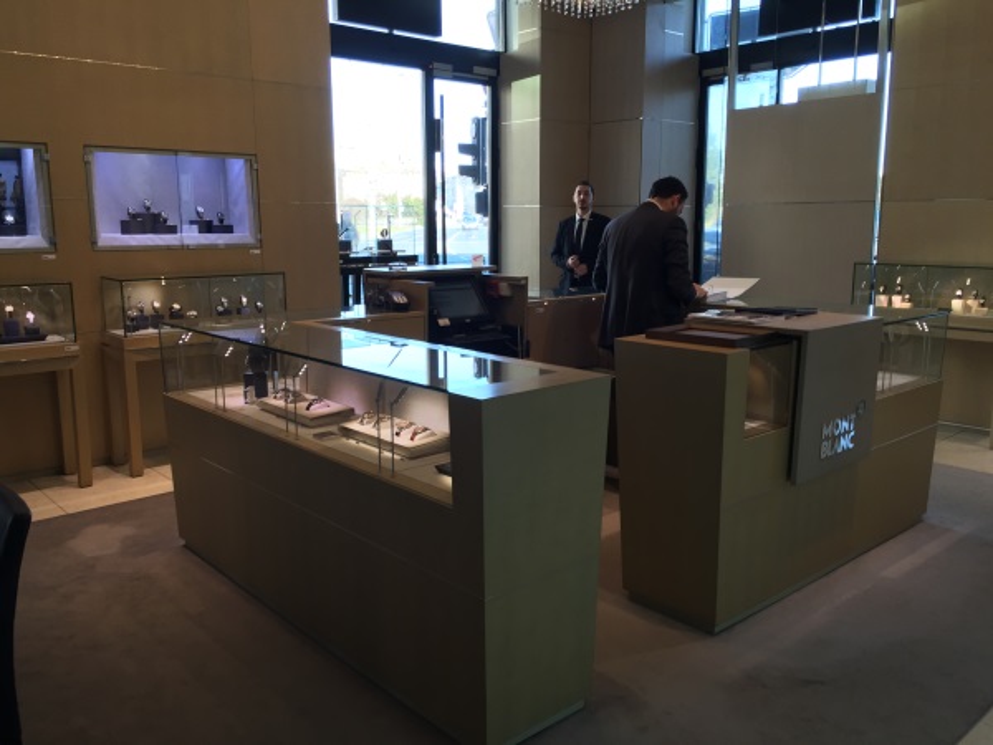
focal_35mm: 29
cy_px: 372
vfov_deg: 48.2
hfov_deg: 61.7
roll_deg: -0.1
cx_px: 496
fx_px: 832
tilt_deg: -9.8
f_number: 2.2
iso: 40
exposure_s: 1/60
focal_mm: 4.15
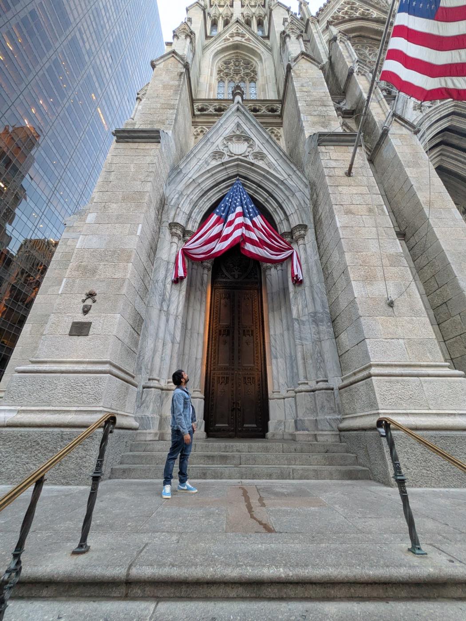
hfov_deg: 85.7
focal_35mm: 14
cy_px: 310
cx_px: 233
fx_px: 251
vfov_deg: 102.1
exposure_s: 1/120
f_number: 2.2
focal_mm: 1.83
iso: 520
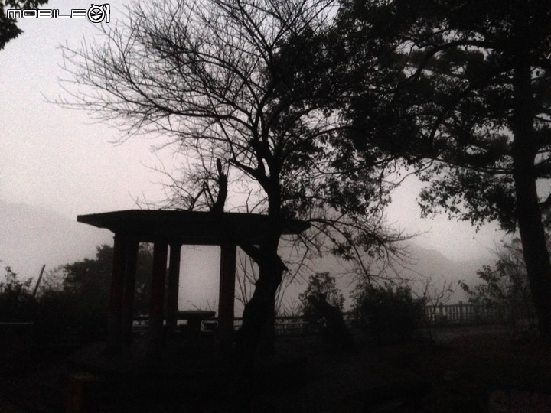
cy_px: 206
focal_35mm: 33
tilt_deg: +6.2
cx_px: 276
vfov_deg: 42.9
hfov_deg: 55.4
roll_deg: +1.5
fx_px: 525
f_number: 2.4
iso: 800
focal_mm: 4.12
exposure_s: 1/15
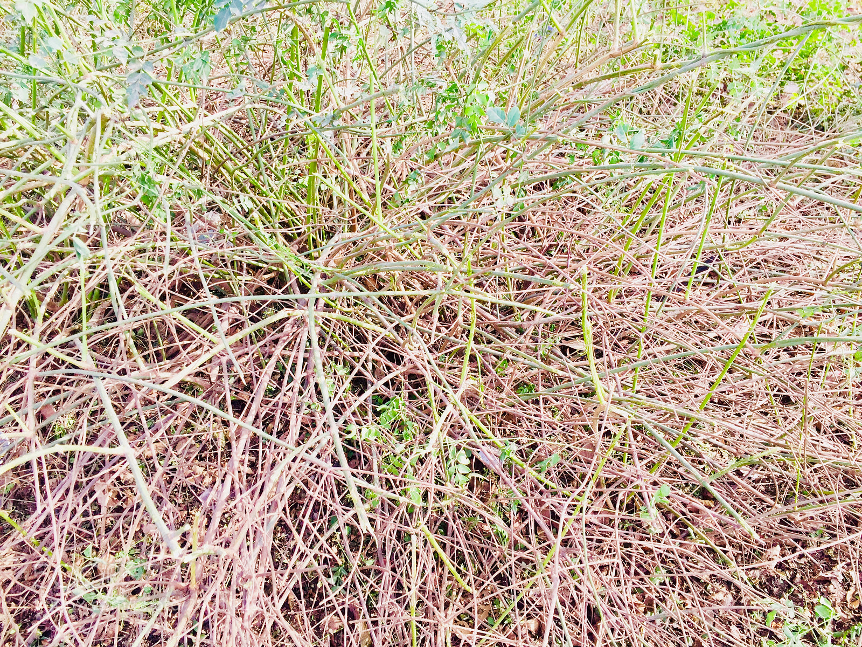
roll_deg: -3.2
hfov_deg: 61.7
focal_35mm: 29
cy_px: 324
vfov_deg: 48.2
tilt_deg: -44.5
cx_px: 431
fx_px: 722
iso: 32
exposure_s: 1/399
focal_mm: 4.15
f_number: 2.2
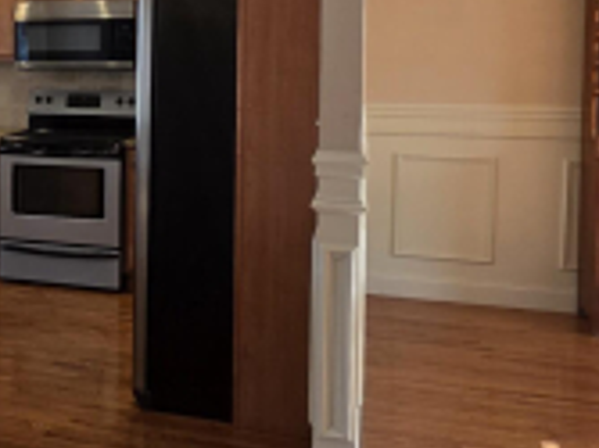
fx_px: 899
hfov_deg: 31.5
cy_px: 108
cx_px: -102
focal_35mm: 52
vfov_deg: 27.6
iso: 100
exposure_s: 1/120
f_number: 1.9
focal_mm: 2.2
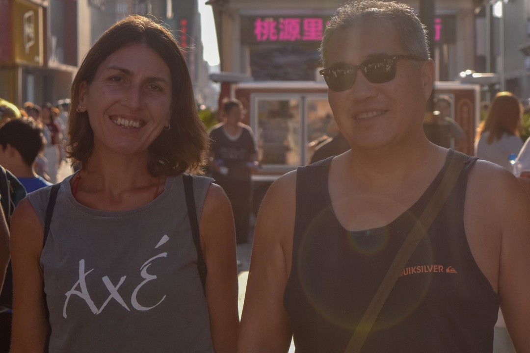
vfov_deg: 16.6
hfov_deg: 24.6
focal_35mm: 82
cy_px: 176
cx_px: 265
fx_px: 1214
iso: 400
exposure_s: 1/1000
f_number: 5.6
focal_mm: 55
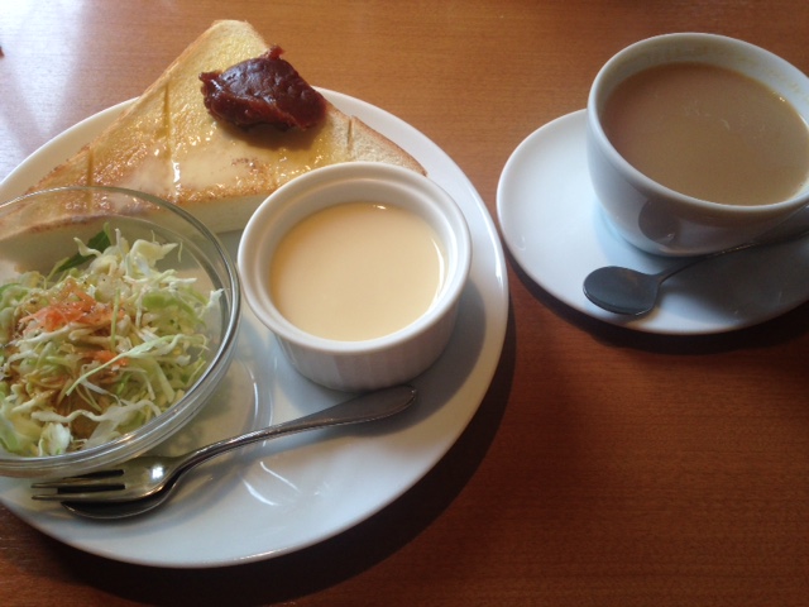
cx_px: 404
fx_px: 771
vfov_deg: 42.9
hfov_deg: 55.4
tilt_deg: -58.8
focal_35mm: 33
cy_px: 304
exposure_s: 1/120
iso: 80
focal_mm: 4.12
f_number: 2.4
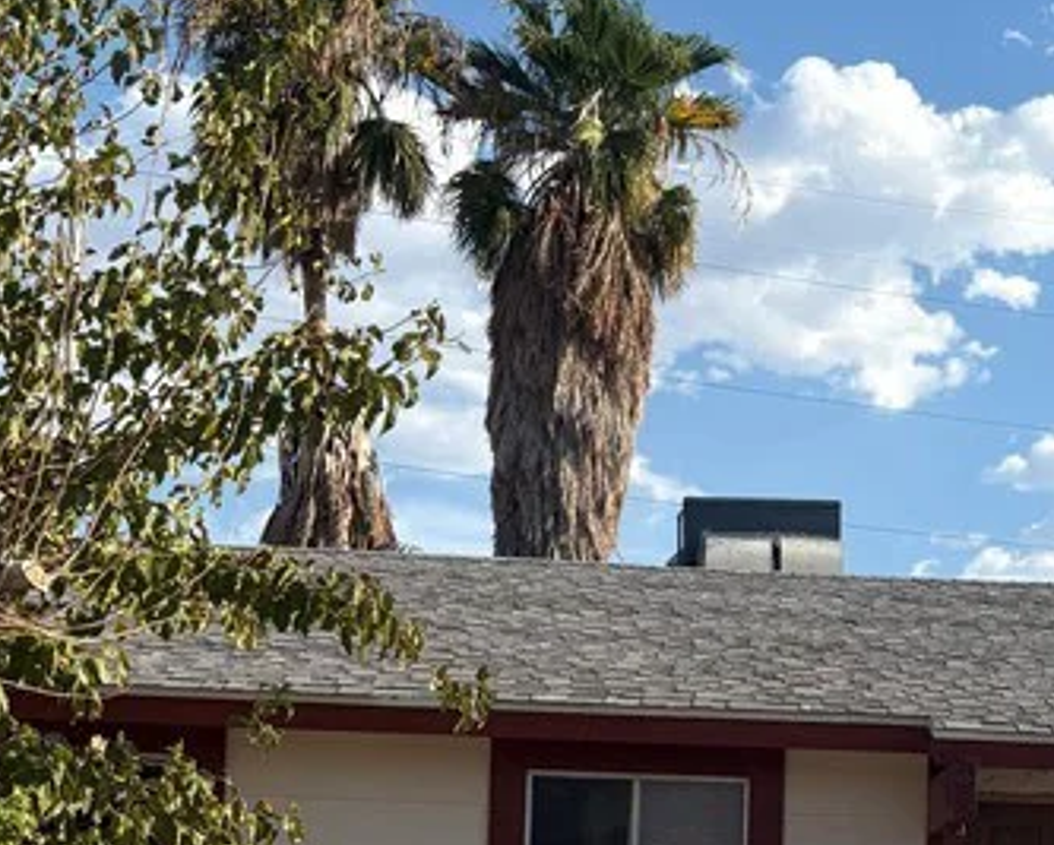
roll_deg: -1.9
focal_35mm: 78
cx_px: 855
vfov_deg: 18.8
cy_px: 978
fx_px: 2435
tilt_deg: +2.4
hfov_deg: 24.0
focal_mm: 5.96
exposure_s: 1/2985
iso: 50
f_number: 1.6
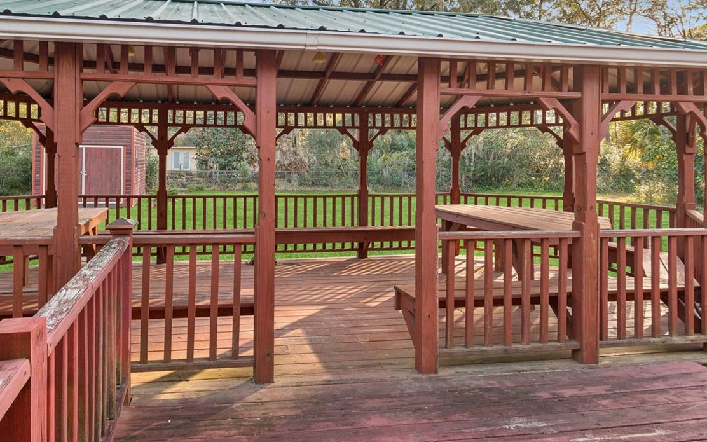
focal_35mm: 22
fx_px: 424
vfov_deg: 54.1
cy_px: 152
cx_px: 255
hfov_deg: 77.9
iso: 200
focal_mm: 10
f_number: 8
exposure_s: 1/30
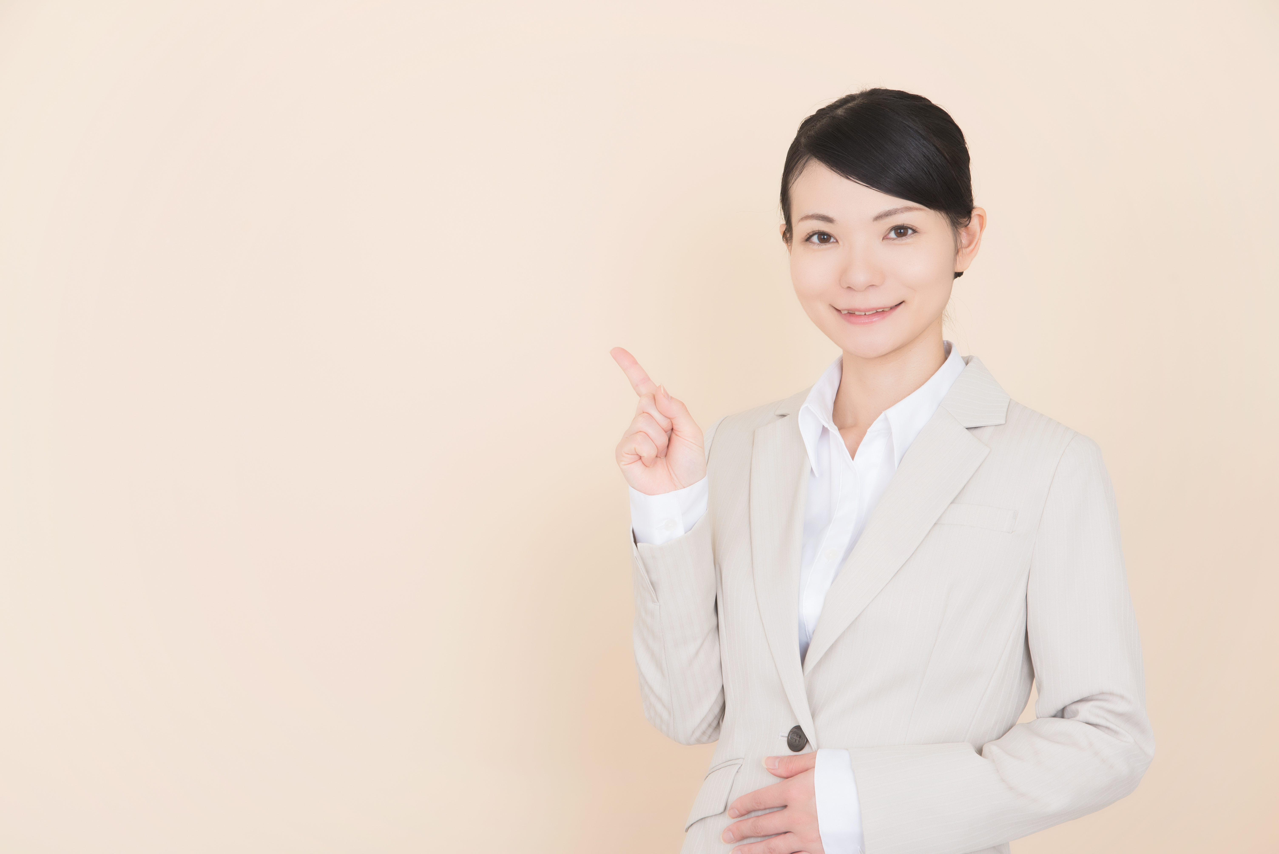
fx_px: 2665
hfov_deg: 27.0
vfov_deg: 18.2
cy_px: 427
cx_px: 640
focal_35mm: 75
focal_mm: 75
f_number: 10
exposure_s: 1/125
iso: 100
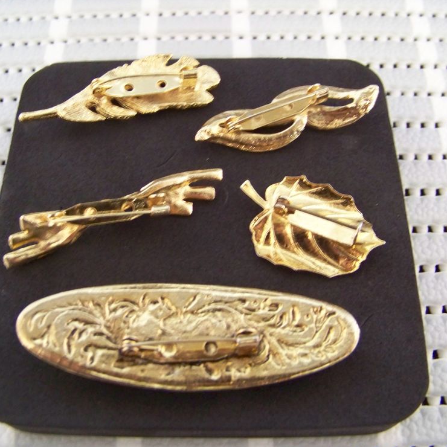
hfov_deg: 39.2
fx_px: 628
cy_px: 225
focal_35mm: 43
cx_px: 214
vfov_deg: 39.2
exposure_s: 1/6
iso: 400
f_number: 2.8
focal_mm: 5.85
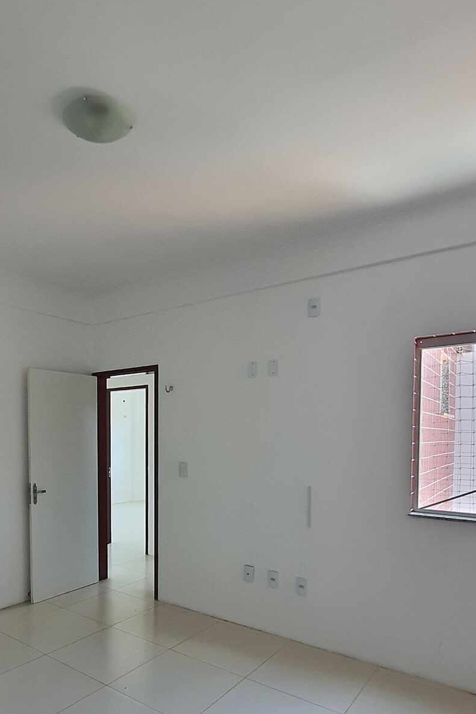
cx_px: 173
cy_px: 432
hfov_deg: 56.4
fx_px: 436
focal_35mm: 22
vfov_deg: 77.6
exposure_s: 1/60
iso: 80
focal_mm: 1.74
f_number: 2.2
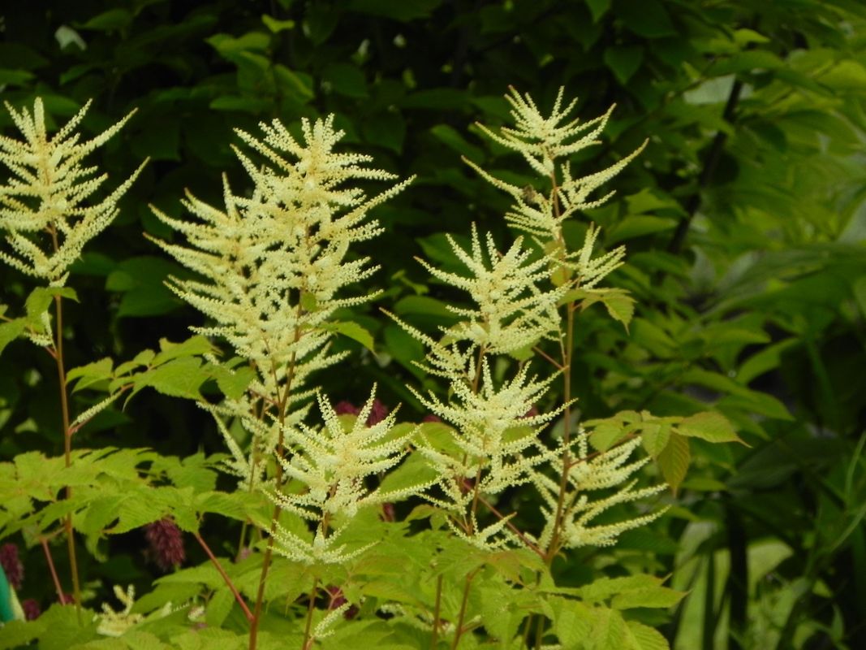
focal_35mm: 337
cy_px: 325
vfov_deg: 4.4
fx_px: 8430
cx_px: 433
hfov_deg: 5.9
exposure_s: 1/640
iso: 160
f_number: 5
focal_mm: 59.9
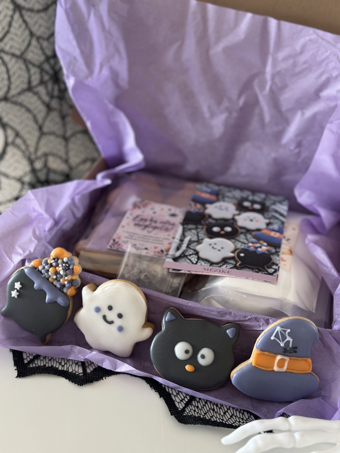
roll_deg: -4.5
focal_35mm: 48
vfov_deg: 39.7
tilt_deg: -34.7
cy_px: 226
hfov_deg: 30.3
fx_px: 629
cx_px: 170
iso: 400
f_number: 1.78
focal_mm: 6.86
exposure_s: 1/46
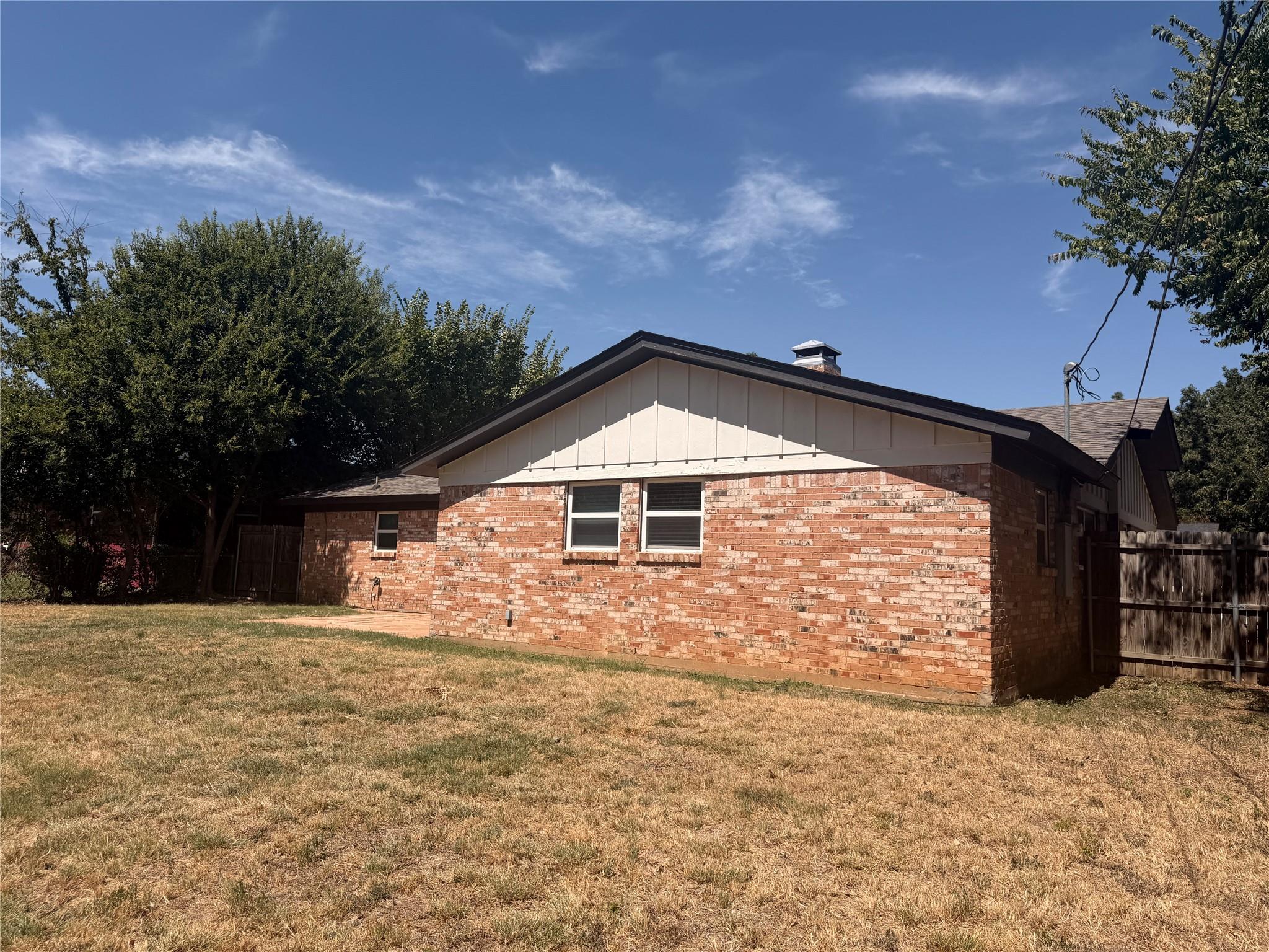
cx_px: 634
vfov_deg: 56.8
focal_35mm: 24
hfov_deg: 71.6
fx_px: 880
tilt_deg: +6.3
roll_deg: -3.1
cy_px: 476
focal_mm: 6.76
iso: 80
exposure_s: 1/6711
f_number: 1.78
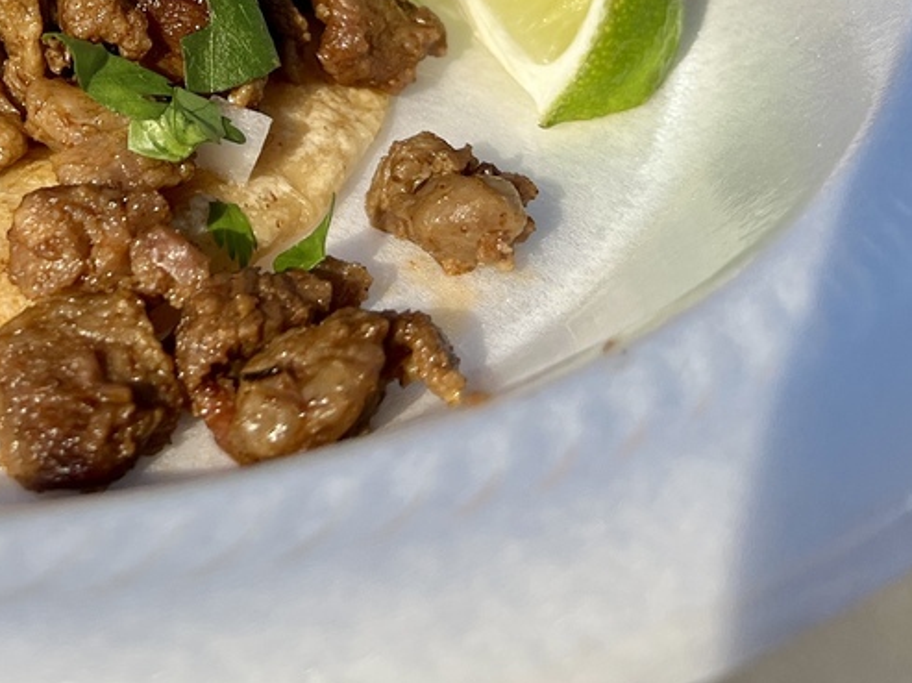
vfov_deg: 18.1
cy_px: -202
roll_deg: +0.9
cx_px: -43
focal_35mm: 76
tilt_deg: -14.2
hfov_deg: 24.3
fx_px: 2001
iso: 50
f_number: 1.6
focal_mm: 5.1
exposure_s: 1/4651
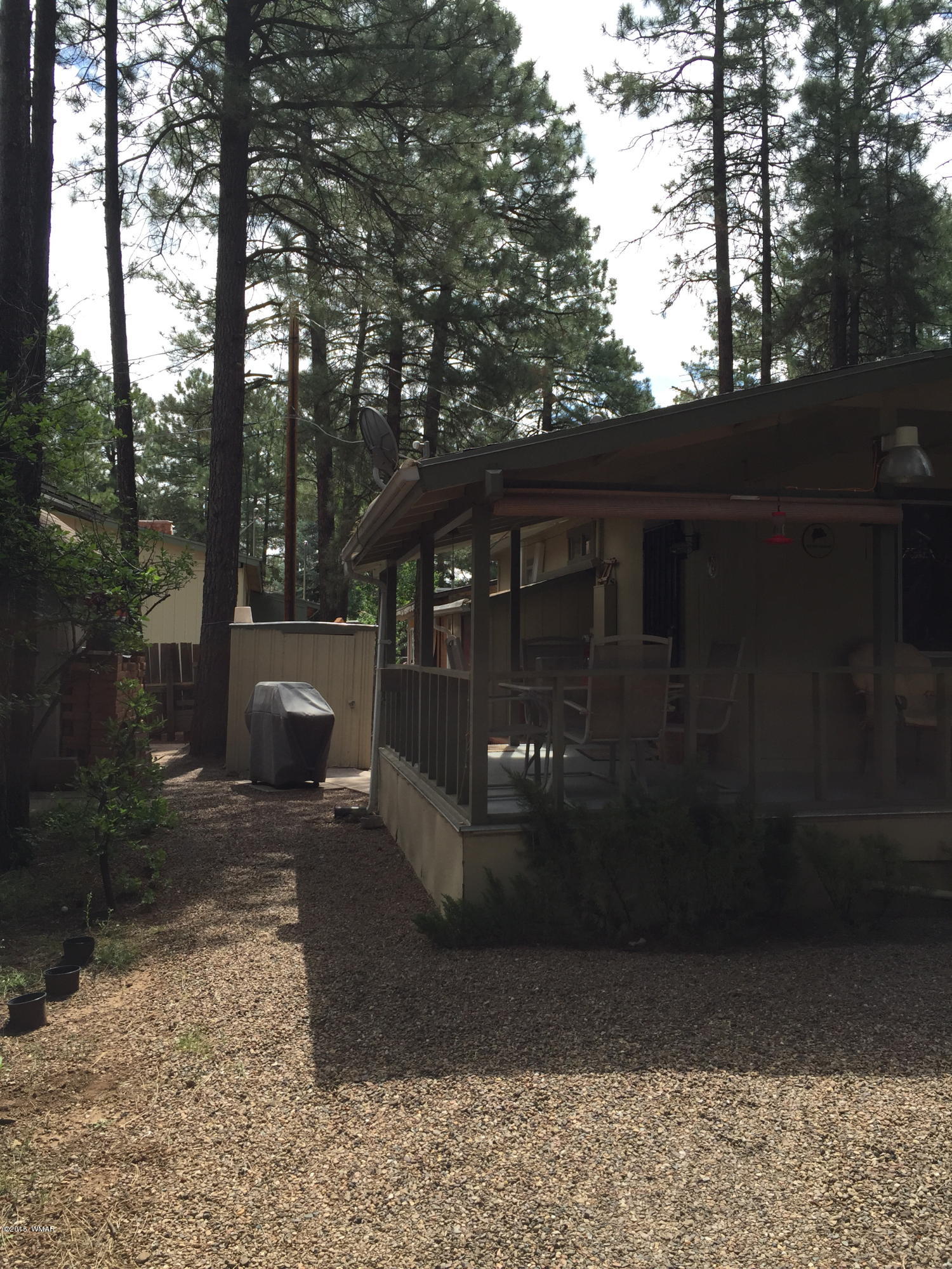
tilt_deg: +2.4
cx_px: 476
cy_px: 634
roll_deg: -0.3
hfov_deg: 48.2
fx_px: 1063
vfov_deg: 61.7
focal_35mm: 29
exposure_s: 1/791
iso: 32
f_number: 2.2
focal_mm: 4.15
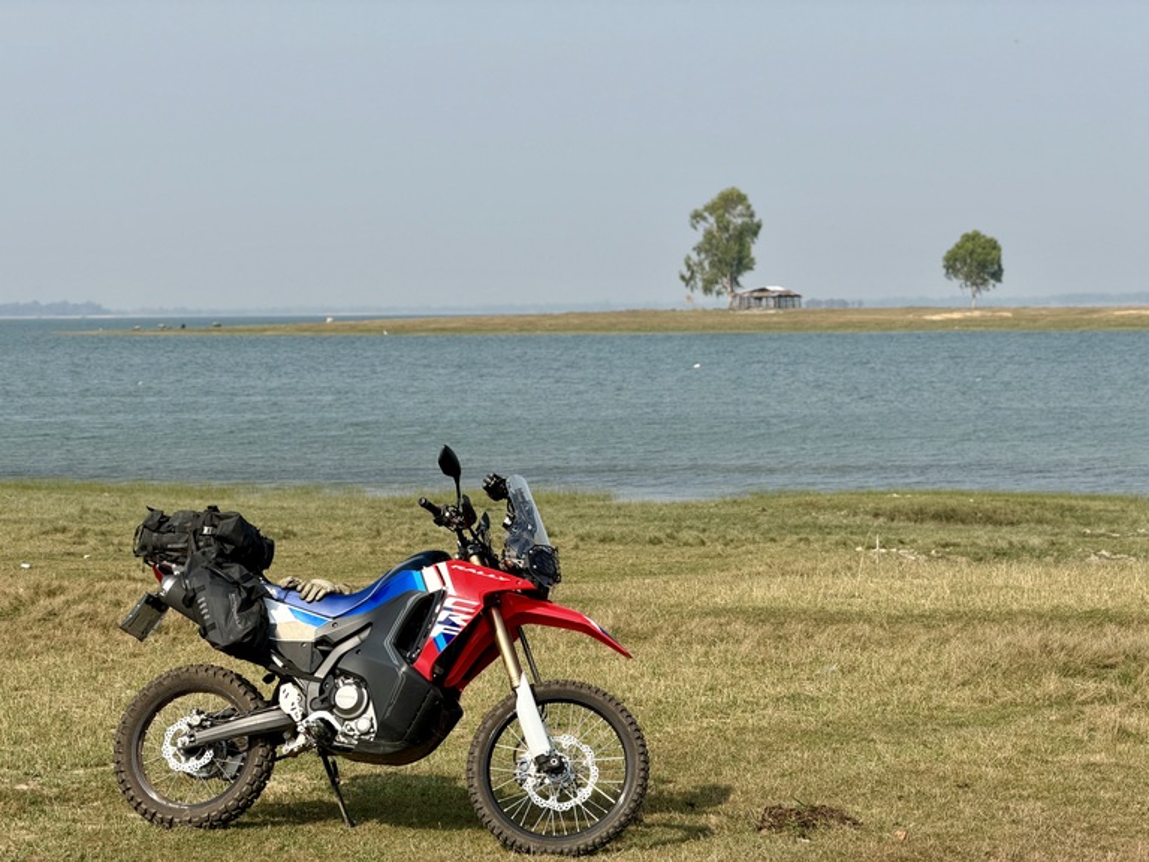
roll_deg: +0.6
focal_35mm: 100
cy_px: 431
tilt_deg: -1.9
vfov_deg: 14.8
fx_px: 3319
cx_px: 574
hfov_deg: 19.6
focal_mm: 16.89
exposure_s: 1/638
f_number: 2.8
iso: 25
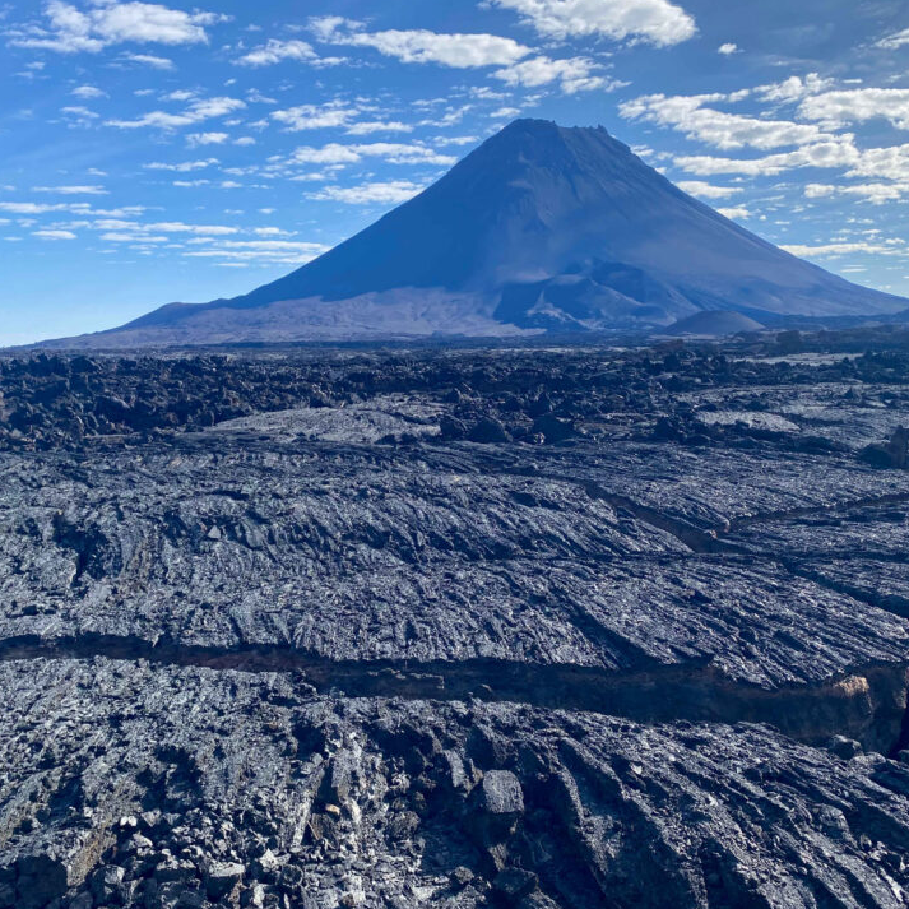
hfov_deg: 49.7
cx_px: 493
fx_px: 980
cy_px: 433
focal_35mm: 33
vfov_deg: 49.7
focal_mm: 4.25
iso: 32
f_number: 1.8
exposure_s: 1/2625
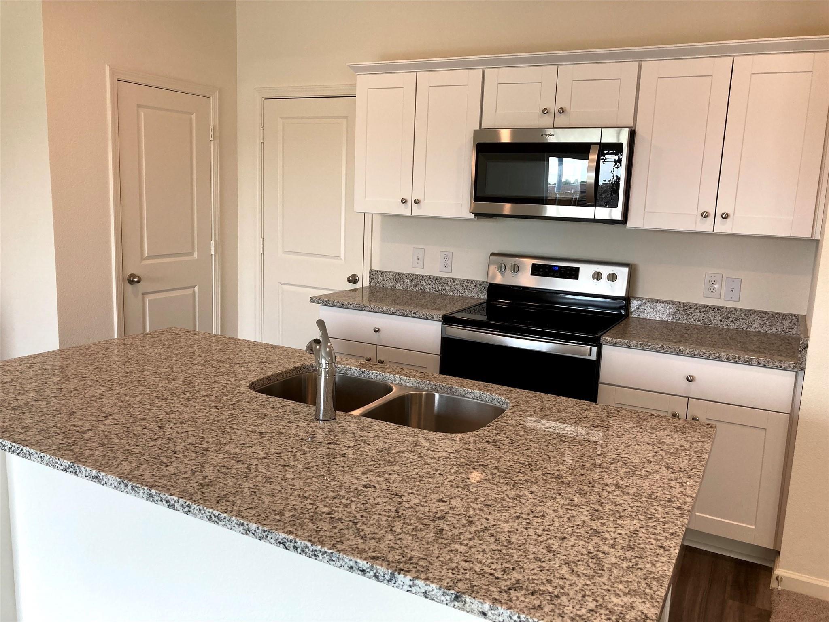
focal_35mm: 28
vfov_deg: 49.7
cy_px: 311
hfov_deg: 63.4
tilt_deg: -8.8
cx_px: 414
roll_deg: -2.8
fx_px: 671
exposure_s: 1/120
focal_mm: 3.99
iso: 50
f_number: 1.8
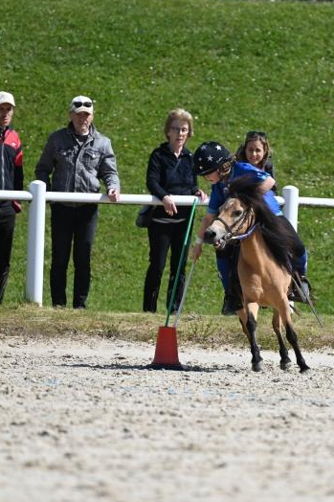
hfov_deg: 2.3
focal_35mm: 610
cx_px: 256
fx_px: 8494
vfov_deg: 3.4
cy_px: 250
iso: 250
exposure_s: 1/1250
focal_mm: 400
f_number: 5.6
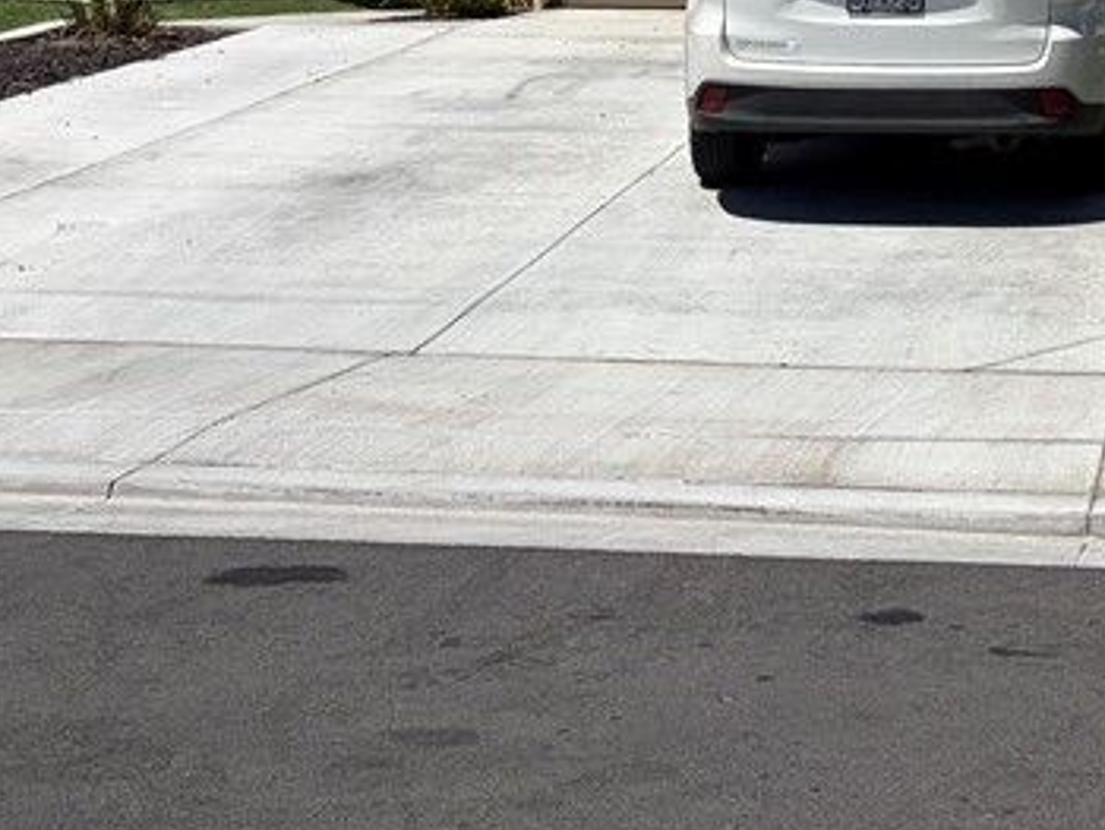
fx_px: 2428
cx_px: 1209
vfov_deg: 18.1
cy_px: -265
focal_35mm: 76
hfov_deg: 24.0
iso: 64
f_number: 1.6
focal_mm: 5.96
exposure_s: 1/7813
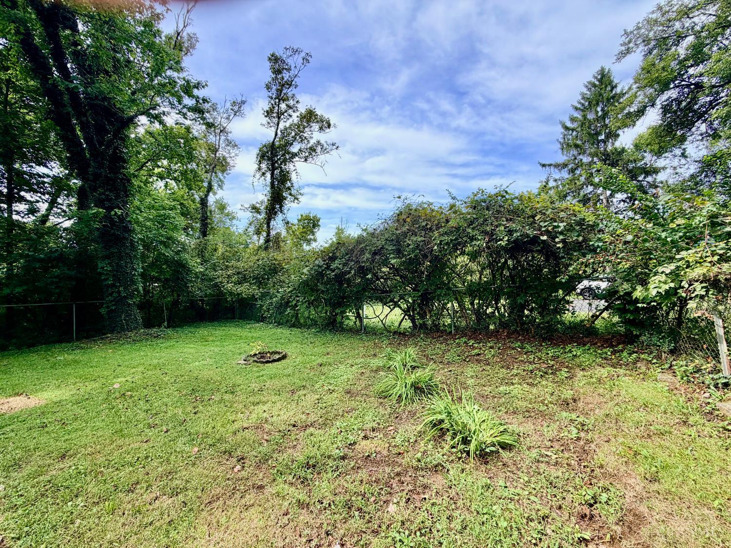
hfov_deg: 102.1
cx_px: 366
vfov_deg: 85.7
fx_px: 296
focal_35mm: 14
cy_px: 274
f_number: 2.2
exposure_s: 1/770
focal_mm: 2.22
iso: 25
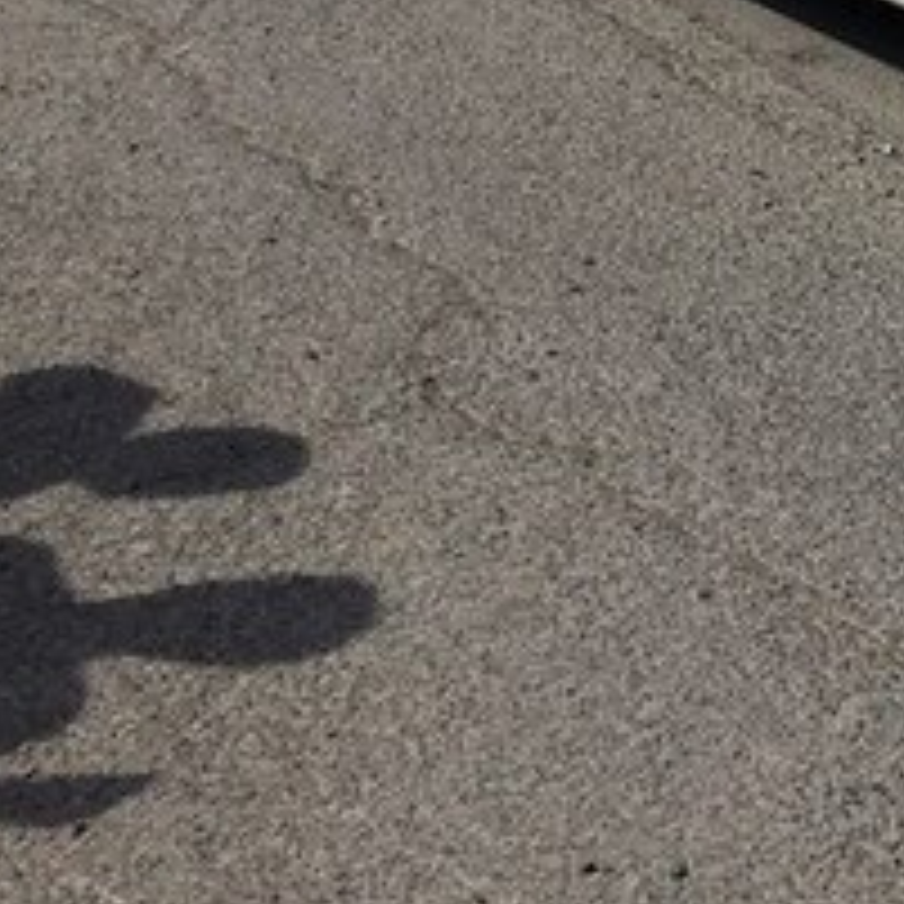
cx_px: 1354
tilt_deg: -12.9
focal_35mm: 84
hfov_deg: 18.3
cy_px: -88
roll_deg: +0.2
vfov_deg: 19.8
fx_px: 2482
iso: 32
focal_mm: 4.15
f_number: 2.2
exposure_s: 1/4115
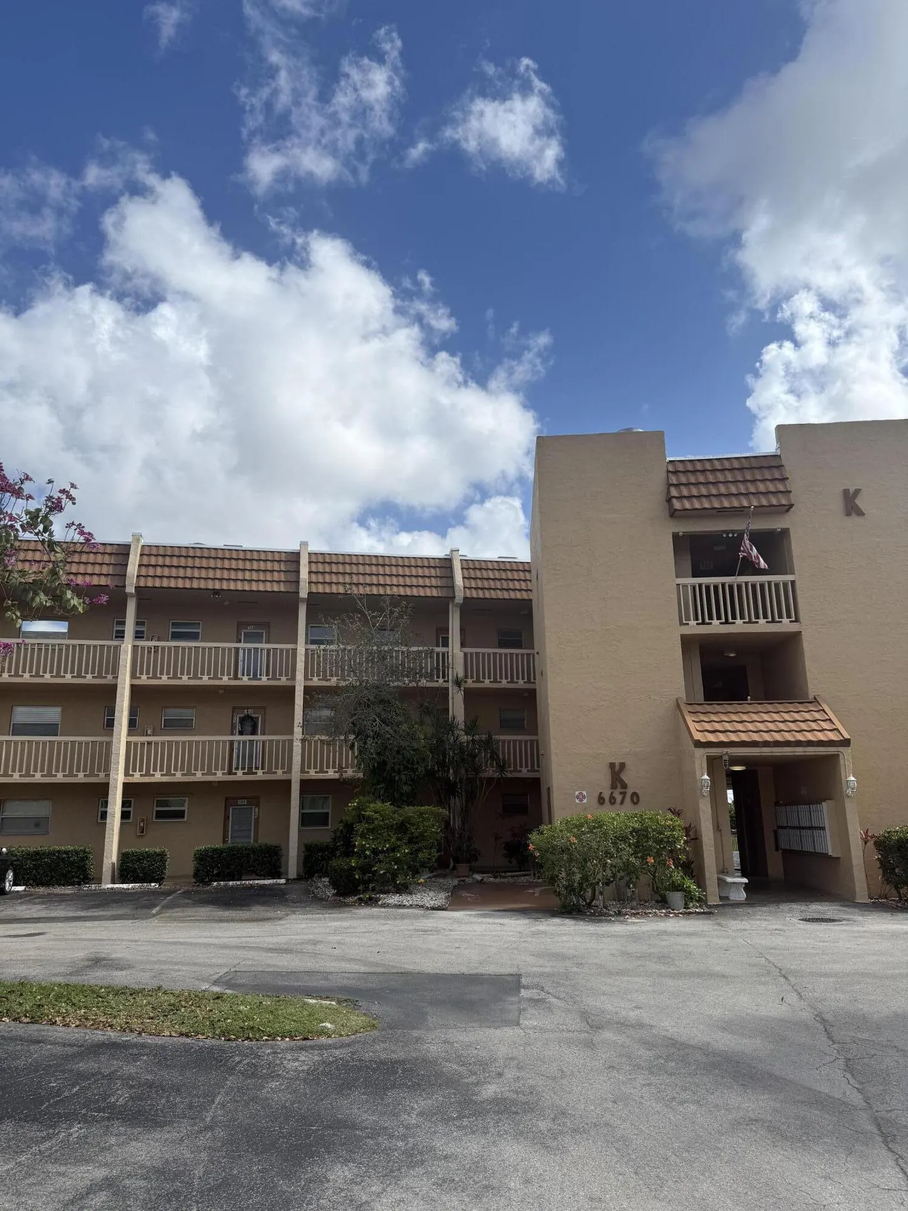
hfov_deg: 56.8
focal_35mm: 24
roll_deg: -1.3
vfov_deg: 71.6
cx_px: 454
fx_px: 839
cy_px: 606
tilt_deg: +12.4
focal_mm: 6.76
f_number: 1.78
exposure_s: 1/6711
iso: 80
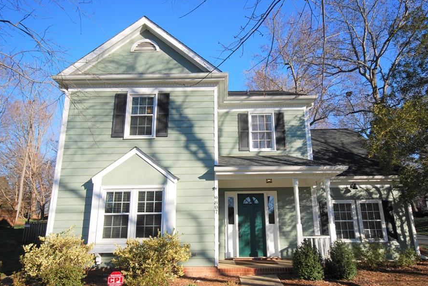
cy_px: 162
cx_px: 220
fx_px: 269
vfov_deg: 55.9
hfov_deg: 77.1
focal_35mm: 23
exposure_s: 1/200
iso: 100
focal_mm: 13
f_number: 7.1
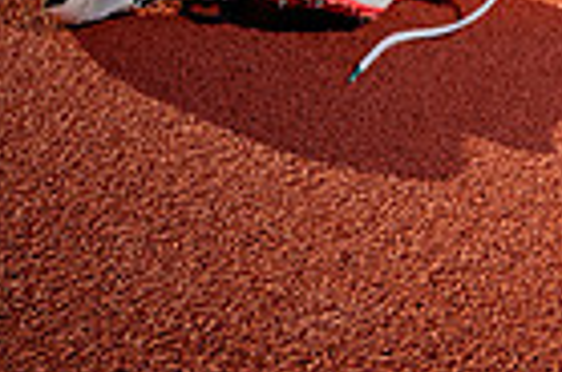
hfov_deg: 13.9
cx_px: 570
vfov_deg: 8.7
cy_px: -457
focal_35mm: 146
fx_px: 2274
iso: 100
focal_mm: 45
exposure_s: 1/250
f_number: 4
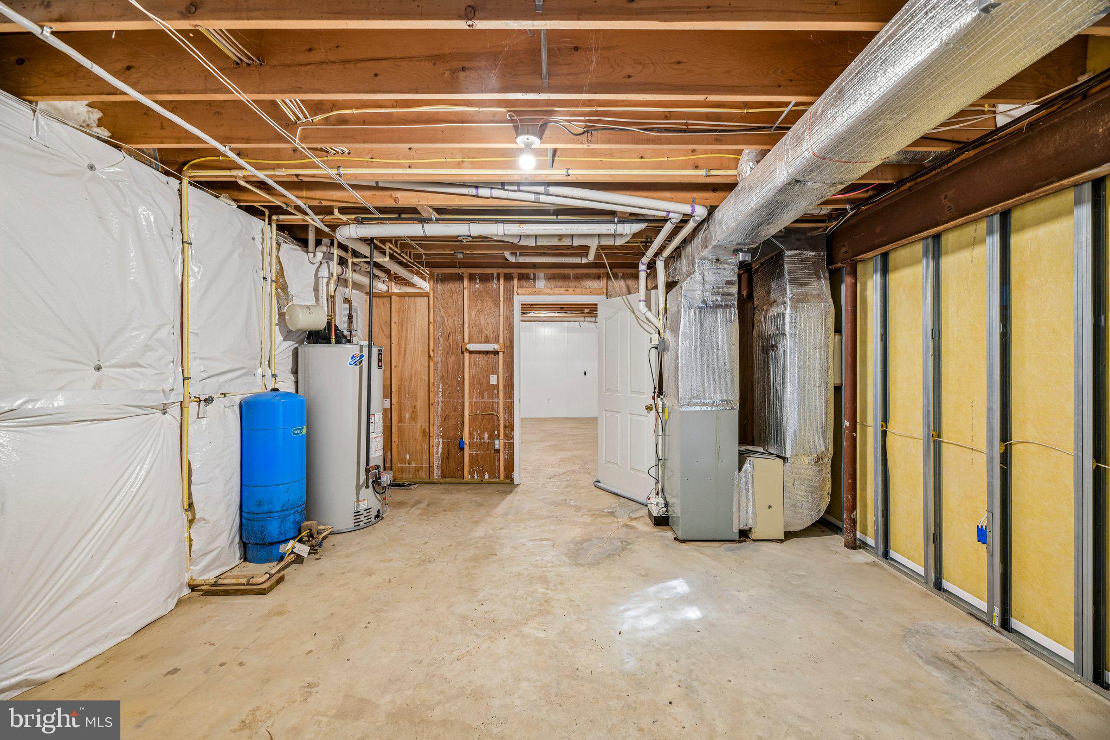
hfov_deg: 104.3
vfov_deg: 81.2
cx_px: 555
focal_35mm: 14
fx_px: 432
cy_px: 370
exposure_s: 1/2.5
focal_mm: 14
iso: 400
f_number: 8
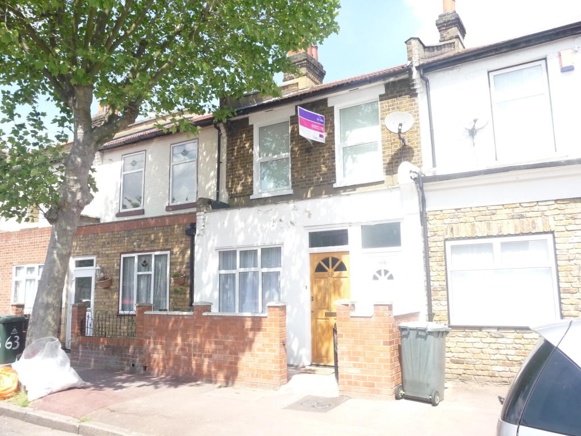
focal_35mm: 28
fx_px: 470
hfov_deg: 63.4
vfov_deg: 49.7
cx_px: 290
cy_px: 218
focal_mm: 4.7
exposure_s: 1/250
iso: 400
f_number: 8
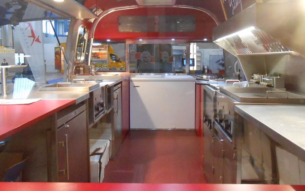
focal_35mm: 33
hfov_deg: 58.1
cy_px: 71
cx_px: 151
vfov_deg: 38.1
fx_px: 274
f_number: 3.5
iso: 800
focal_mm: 4.6
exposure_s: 1/15
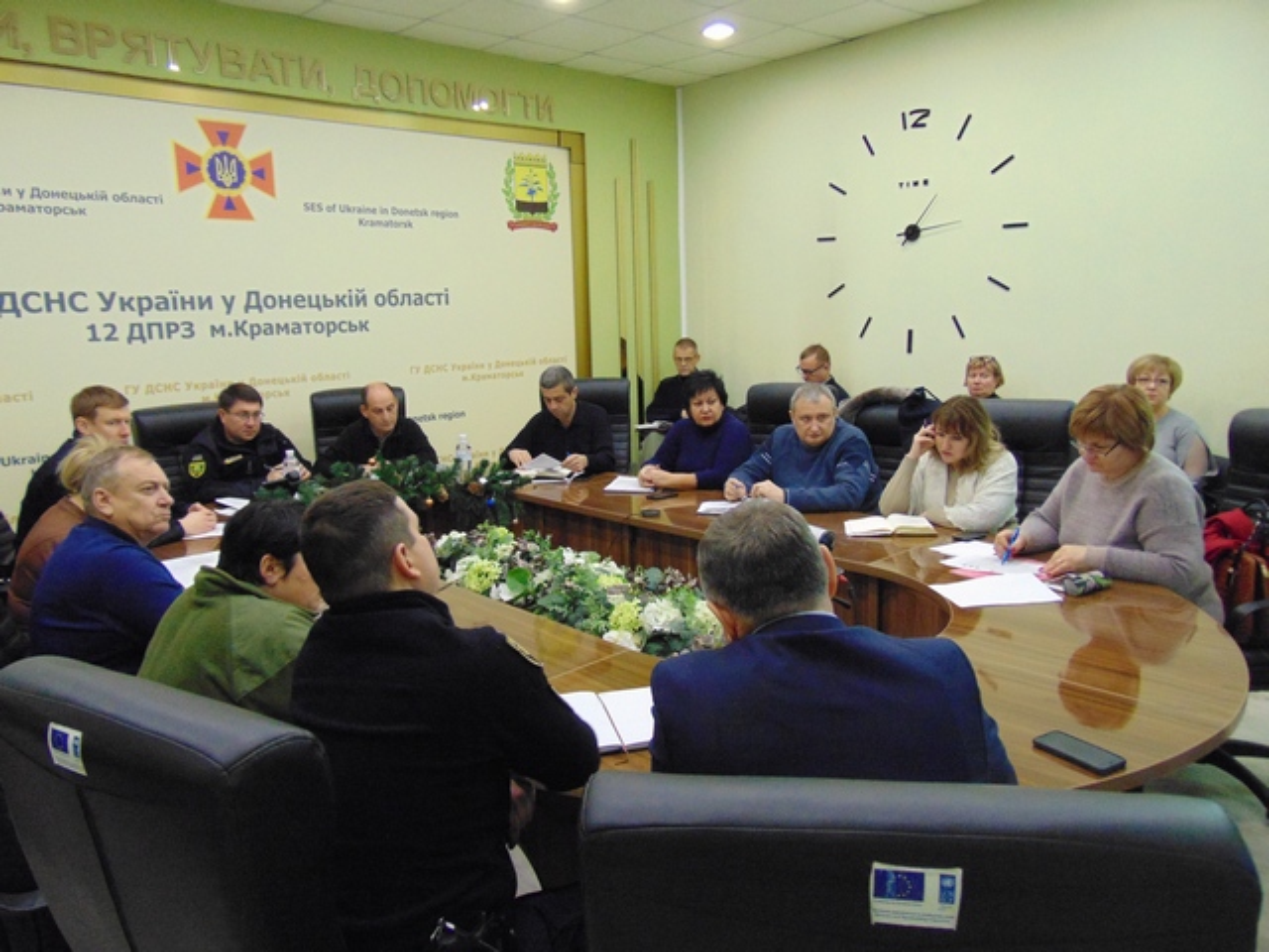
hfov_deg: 69.4
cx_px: 634
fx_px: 916
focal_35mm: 25
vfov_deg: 54.9
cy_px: 476
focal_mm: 4.5
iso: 400
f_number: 3
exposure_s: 1/25
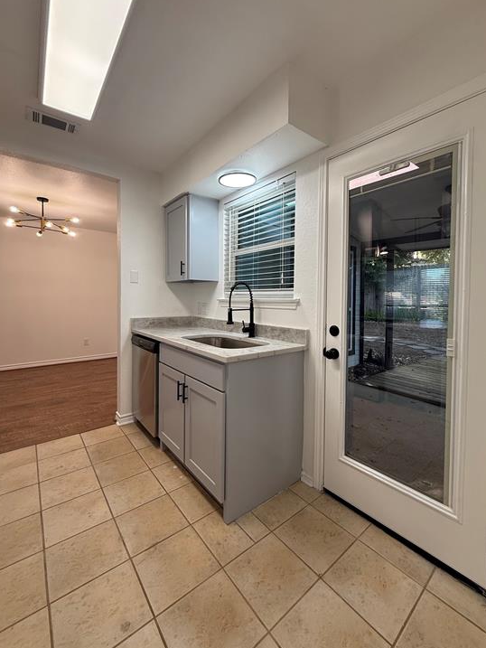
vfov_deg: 98.1
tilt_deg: -1.2
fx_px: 281
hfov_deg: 81.7
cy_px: 307
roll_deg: -1.1
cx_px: 253
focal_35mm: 15
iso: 100
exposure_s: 1/120
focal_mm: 2.22
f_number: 2.2
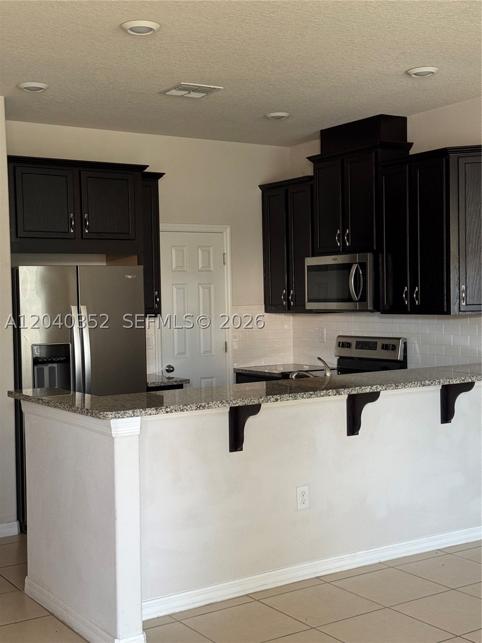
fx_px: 891
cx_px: 241
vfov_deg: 39.7
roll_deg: +1.8
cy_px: 322
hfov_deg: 30.3
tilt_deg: -2.1
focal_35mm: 48
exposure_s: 1/52
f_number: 1.78
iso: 250
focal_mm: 6.76
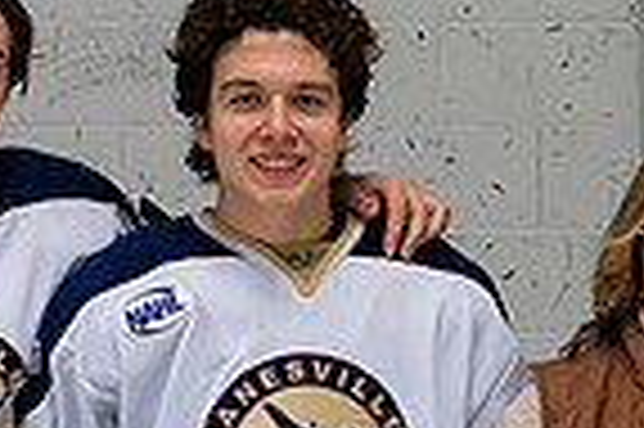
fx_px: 4914
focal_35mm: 275
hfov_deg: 7.4
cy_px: 549
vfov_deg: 5.0
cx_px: 747
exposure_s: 1/250
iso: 640
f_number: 4
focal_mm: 36
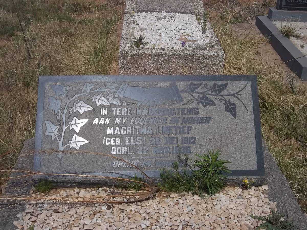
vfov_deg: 29.1
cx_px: 154
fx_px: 443
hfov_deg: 38.2
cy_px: 115
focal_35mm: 50
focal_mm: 8.8
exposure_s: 1/640
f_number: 7
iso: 80
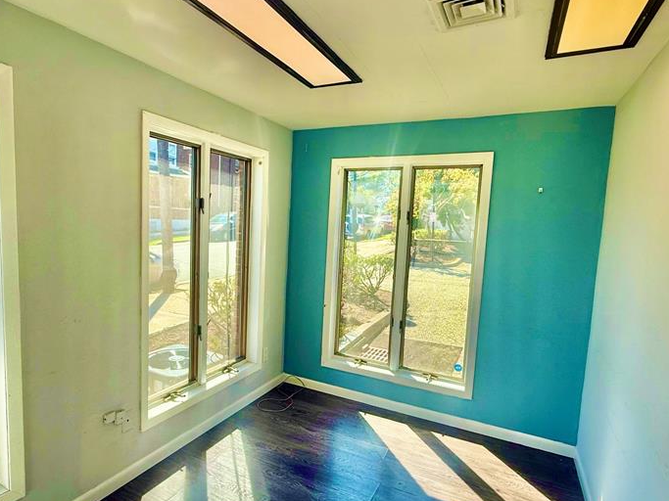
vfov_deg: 63.4
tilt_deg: -5.1
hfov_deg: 78.8
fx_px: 406
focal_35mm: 21
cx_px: 302
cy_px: 261
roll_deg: -2.2
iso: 50
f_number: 2.2
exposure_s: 1/312
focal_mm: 2.22
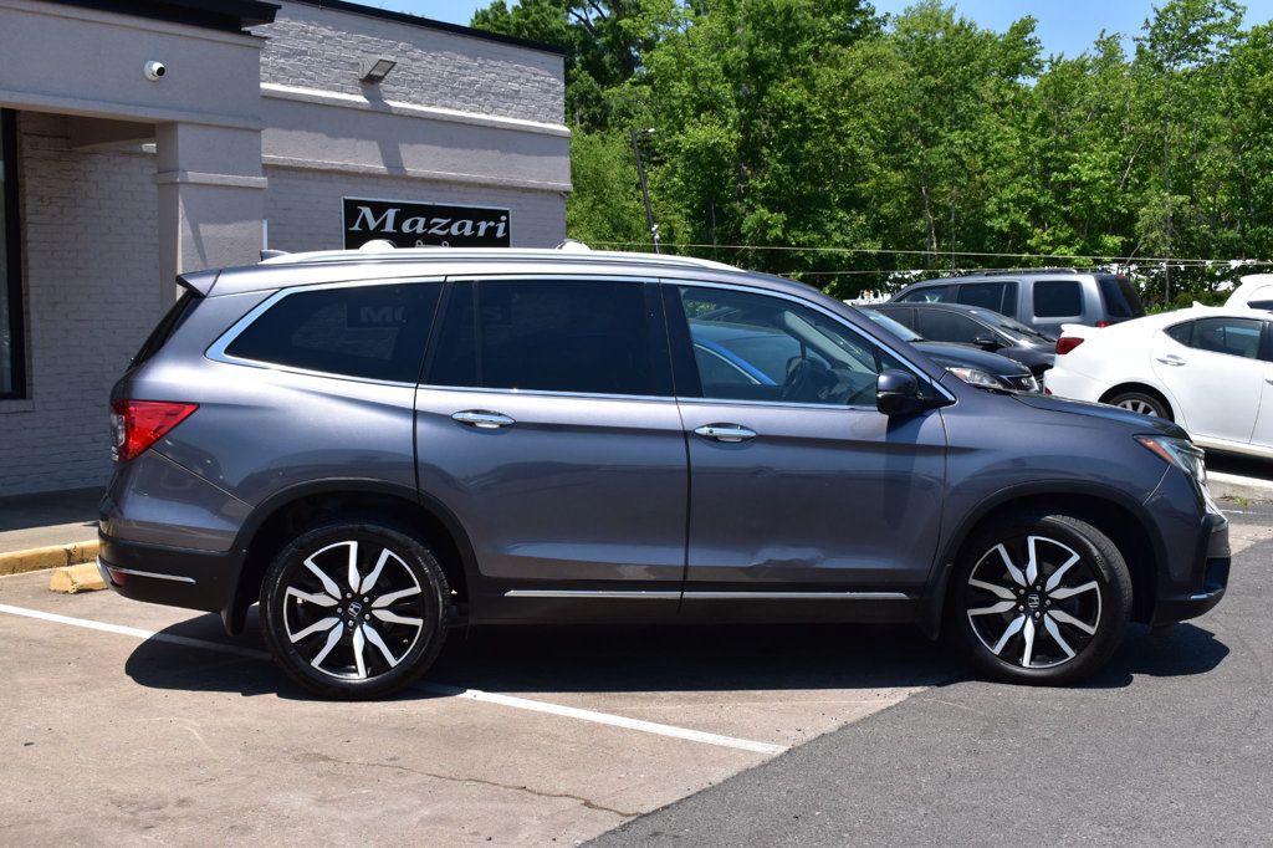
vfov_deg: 28.9
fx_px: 1644
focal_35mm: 46
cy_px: 424
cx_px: 636
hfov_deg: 42.3
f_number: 11
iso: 360
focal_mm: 31
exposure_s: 1/500
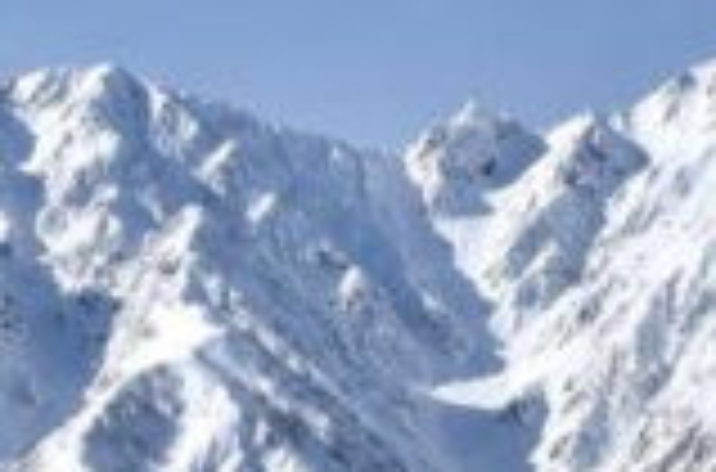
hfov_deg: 13.2
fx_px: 3074
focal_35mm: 155
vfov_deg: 8.4
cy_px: 928
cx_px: 108
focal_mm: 32
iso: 200
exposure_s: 1/1000
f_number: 11
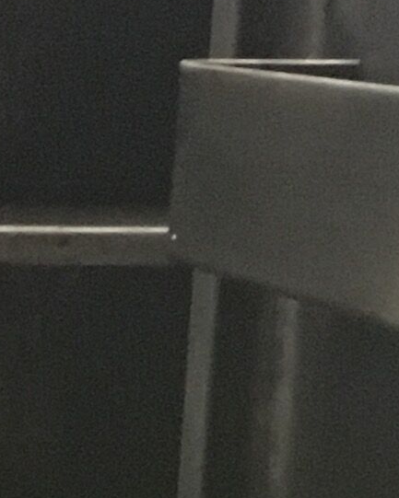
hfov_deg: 6.8
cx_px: -649
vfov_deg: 8.9
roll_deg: -0.2
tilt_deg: -15.2
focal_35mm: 211
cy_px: 782
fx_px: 3114
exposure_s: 1/17
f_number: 2.2
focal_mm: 4.15
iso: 320
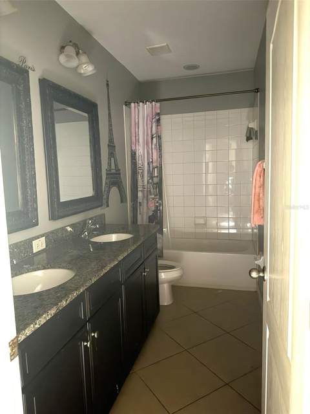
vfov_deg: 71.6
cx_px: 155
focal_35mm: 24
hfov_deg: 56.8
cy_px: 207
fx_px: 287
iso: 2000
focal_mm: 6.76
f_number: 1.78
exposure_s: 1/9
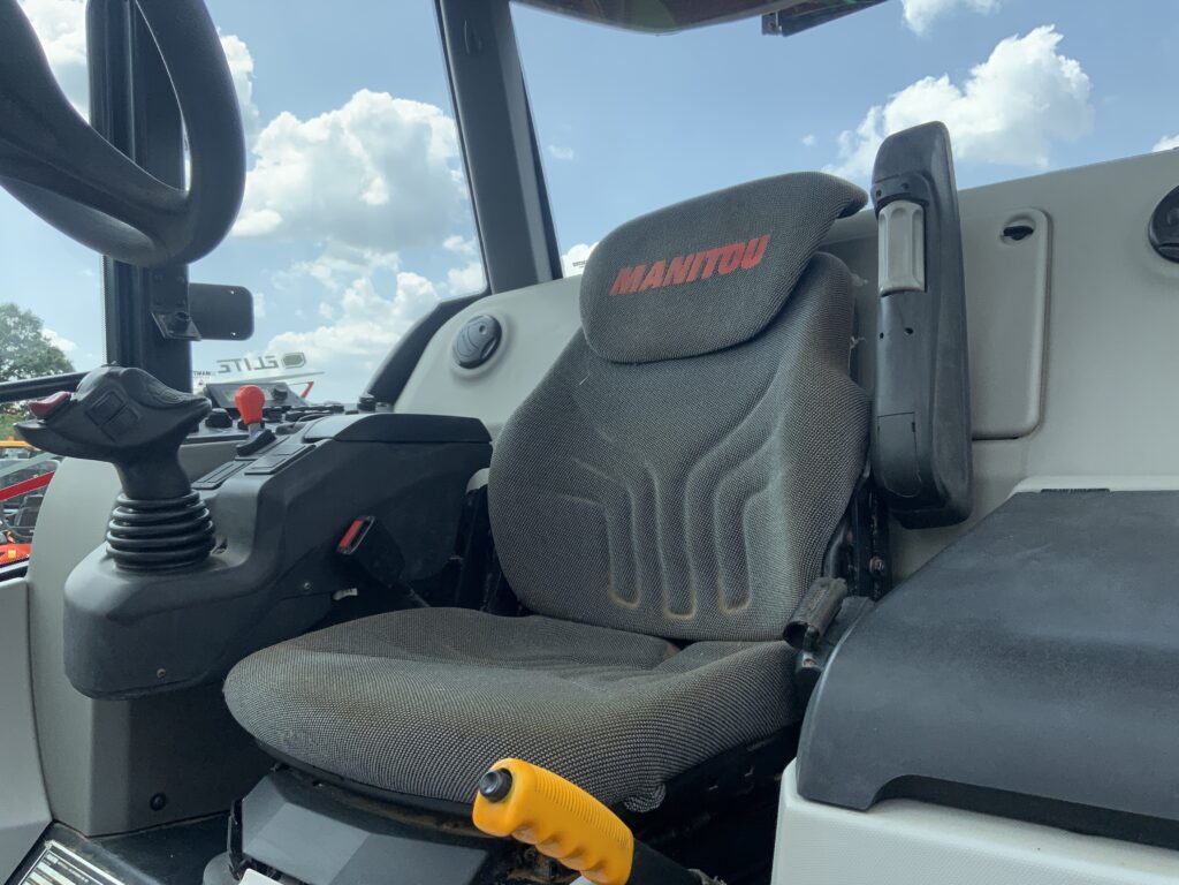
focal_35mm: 29
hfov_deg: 61.7
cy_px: 442
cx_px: 590
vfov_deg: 48.2
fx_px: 988
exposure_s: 1/792
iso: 16
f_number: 1.8
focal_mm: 3
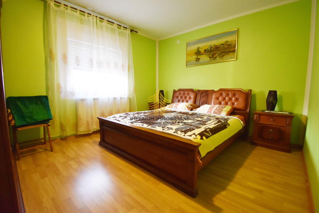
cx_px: 160
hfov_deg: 100.4
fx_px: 133
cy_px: 106
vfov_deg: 77.3
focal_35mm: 15
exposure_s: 1/15
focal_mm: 10
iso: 900
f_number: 4.5
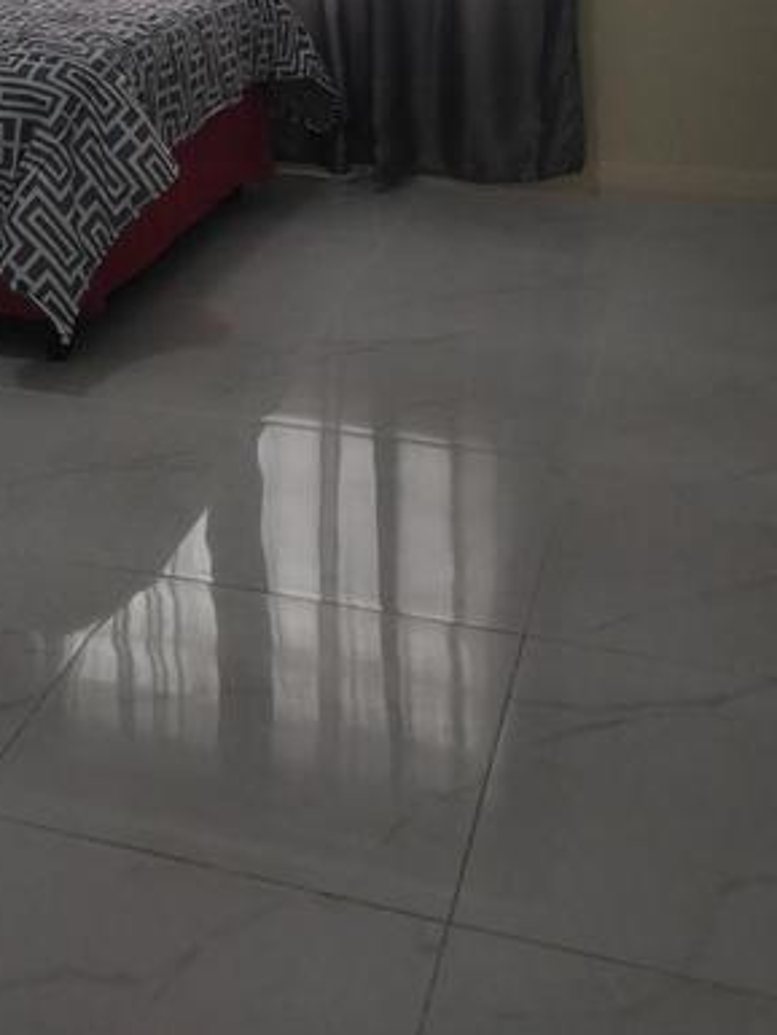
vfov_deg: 33.0
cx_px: 142
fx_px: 1615
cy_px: 32
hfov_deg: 26.5
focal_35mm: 54
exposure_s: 1/33.3
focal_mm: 4.75
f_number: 1.8
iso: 427
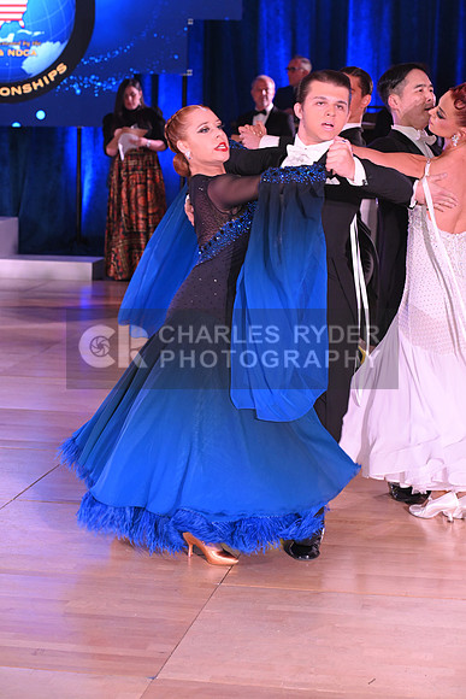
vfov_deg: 22.1
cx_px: 233
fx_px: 1785
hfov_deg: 14.9
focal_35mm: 92
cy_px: 350
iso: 2000
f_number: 6.3
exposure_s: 1/200
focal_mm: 92
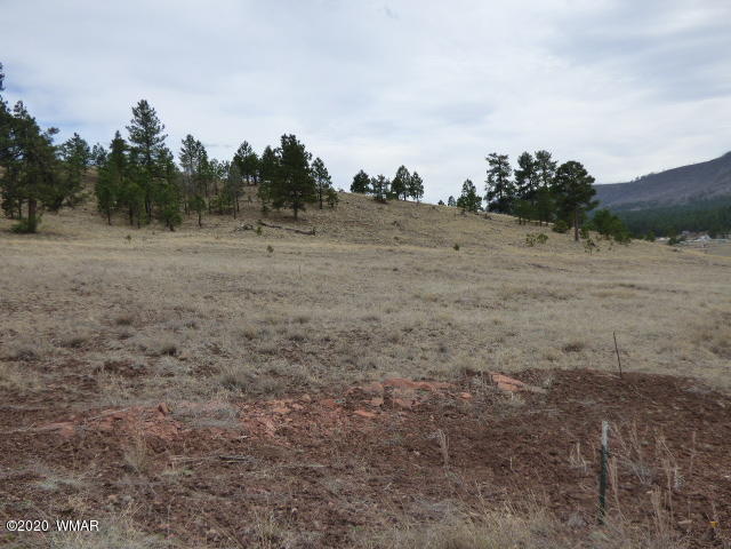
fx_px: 781
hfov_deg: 50.1
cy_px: 274
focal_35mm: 37
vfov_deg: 38.7
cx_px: 366
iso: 160
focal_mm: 6.47
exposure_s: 1/800
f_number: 3.5
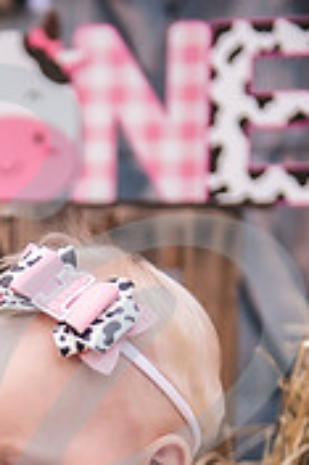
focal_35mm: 143
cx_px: -71
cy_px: 510
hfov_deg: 9.4
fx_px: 1845
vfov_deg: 14.1
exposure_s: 1/400
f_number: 2.8
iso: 100
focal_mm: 56
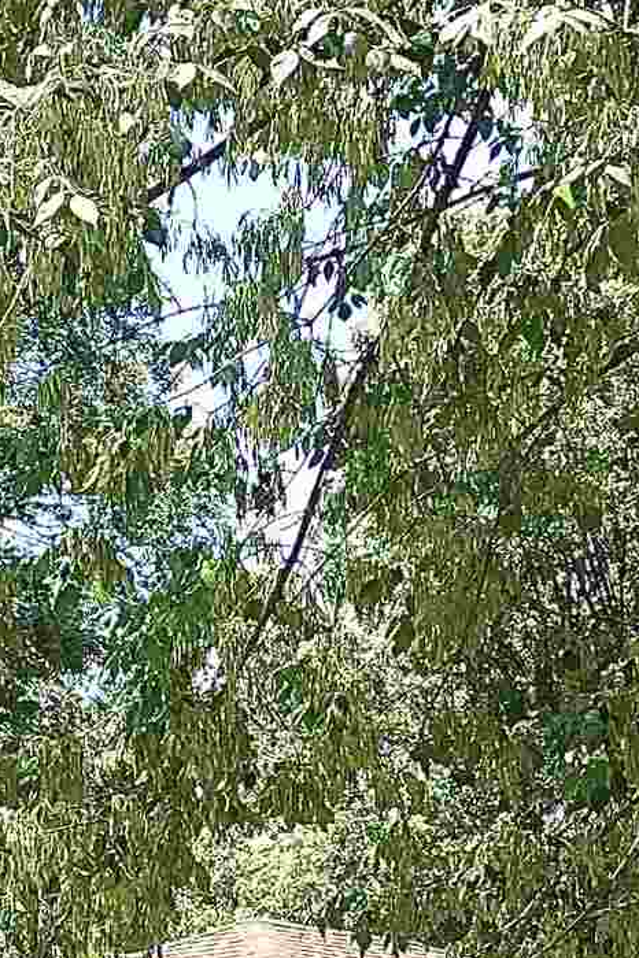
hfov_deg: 10.5
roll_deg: +0.8
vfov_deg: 15.6
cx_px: -203
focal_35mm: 128
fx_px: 3408
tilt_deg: +6.4
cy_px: 1020
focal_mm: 3.99
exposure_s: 1/750
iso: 20
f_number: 1.8
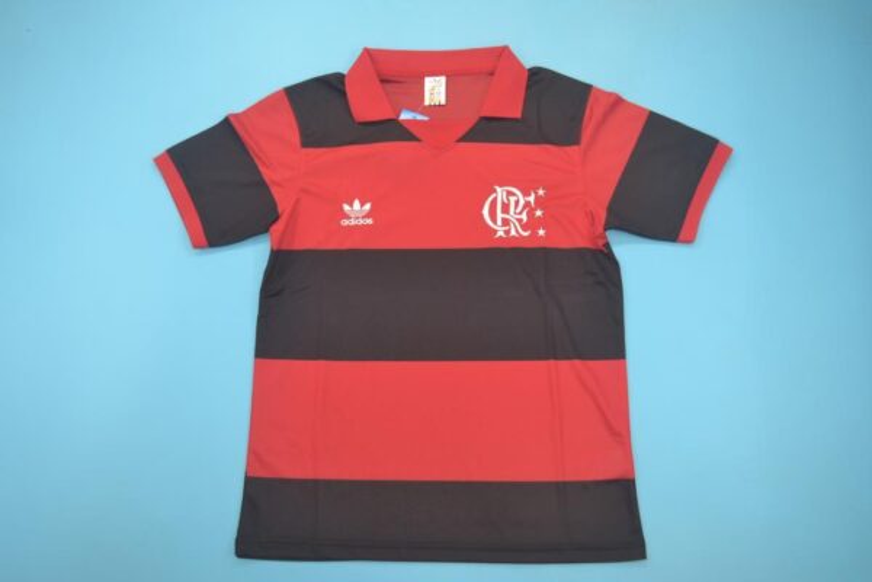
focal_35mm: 33
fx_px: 799
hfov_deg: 57.2
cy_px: 291
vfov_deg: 40.0
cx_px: 436
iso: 200
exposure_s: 1/80
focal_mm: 22
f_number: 3.8
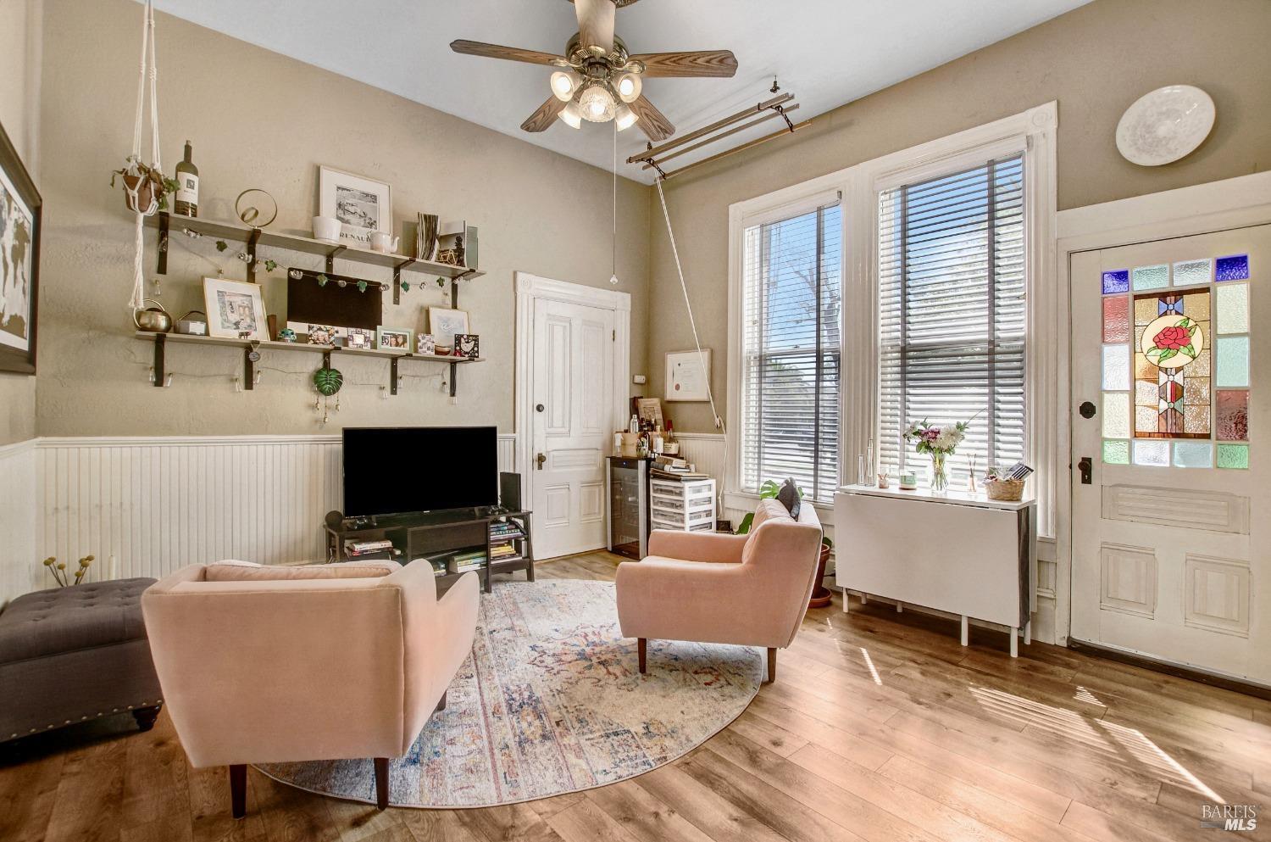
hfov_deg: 100.5
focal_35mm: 15
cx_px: 636
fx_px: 528
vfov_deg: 77.1
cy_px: 421
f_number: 7.1
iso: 100
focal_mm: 10
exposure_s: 1/30
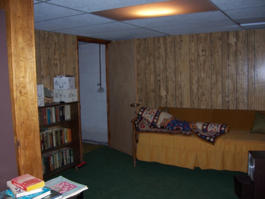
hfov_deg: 51.4
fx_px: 276
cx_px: 132
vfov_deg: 39.7
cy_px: 100
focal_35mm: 36
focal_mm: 6
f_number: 3
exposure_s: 1/60
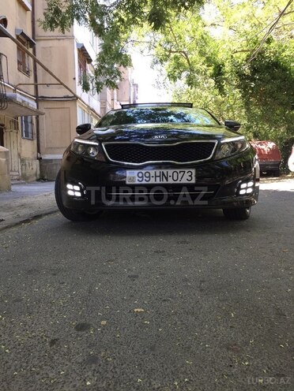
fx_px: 328
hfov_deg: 48.2
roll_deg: -0.1
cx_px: 147
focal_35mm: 29
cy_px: 196
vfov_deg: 61.7
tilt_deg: -3.8
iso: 32
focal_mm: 4.15
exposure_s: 1/118
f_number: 2.2
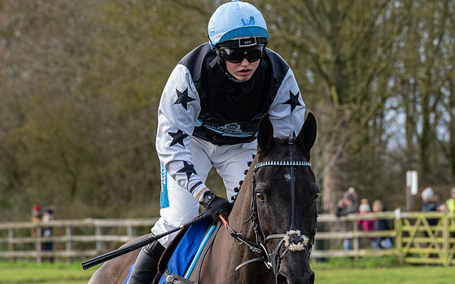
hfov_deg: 8.4
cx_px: 275
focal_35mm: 249
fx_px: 3087
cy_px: 197
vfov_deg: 5.3
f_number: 5
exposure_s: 1/800
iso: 800
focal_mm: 105
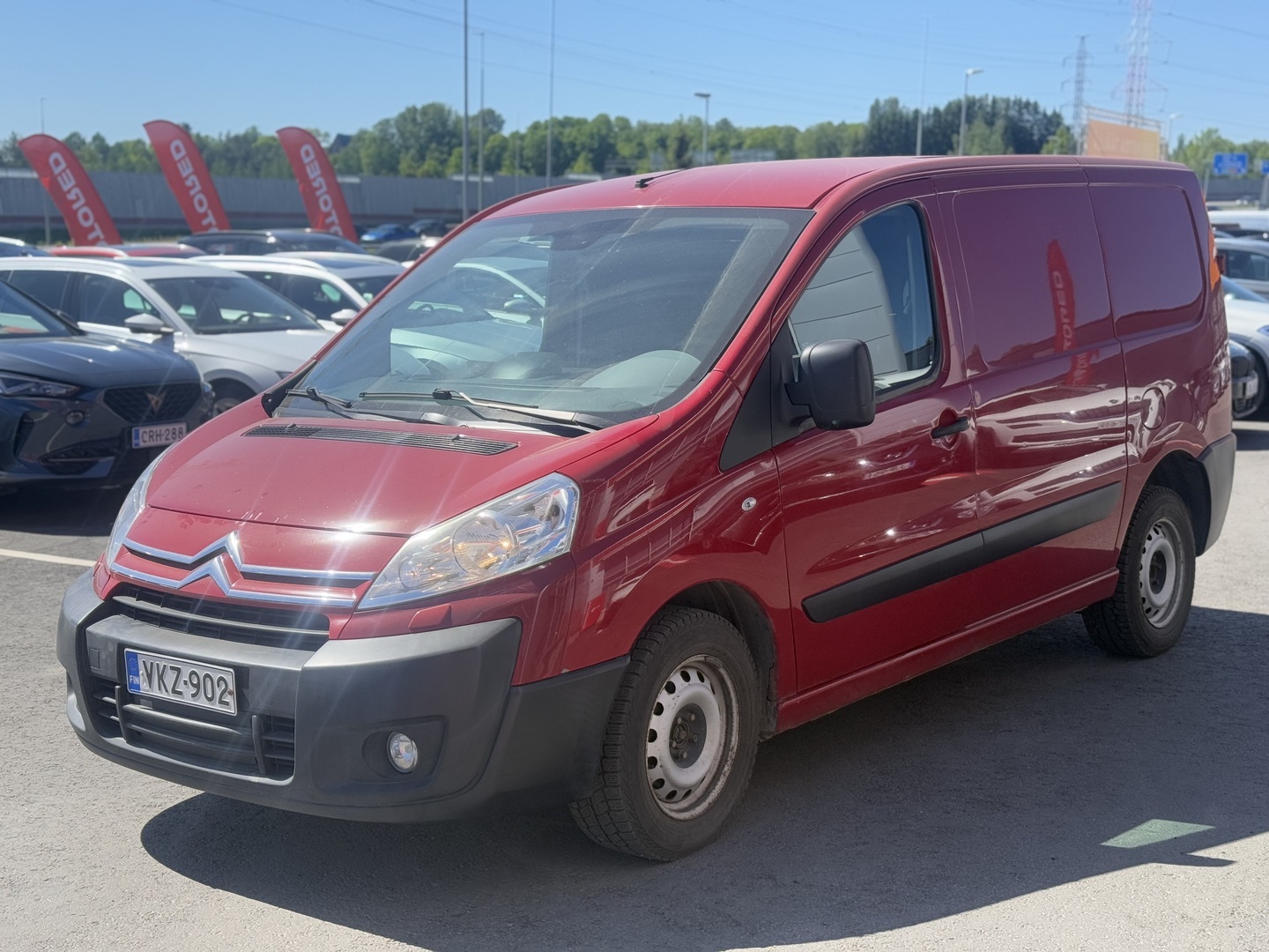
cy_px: 476
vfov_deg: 30.3
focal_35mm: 48
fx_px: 1760
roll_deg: -1.9
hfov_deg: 39.7
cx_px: 634
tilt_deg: -8.8
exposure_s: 1/2667
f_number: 1.78
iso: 64
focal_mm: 6.76
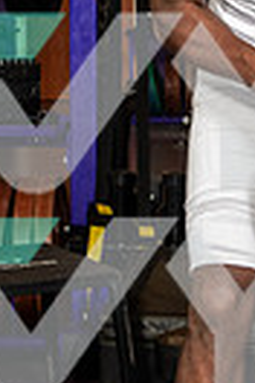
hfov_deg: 9.0
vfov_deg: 13.6
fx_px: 1594
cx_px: 319
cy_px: 104
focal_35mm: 150
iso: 800
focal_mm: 44
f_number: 7.1
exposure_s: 1/250
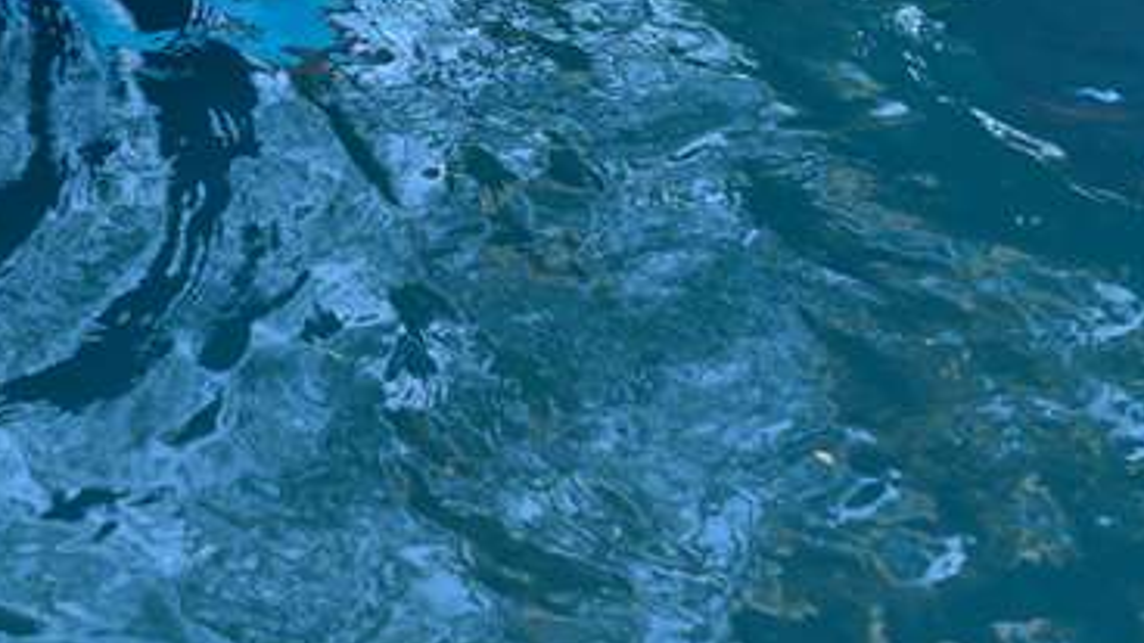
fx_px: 3094
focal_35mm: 102
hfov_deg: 20.0
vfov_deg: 11.3
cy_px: -351
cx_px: -120
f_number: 3.5
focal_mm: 35
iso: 500
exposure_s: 1/60
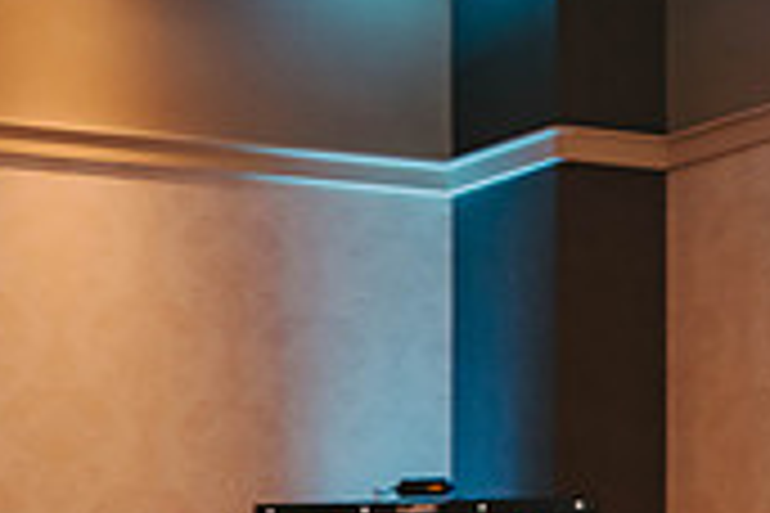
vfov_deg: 7.9
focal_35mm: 170
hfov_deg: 11.5
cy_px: 803
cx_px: -419
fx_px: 3636
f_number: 2.5
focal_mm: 50
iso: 800
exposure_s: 1/125
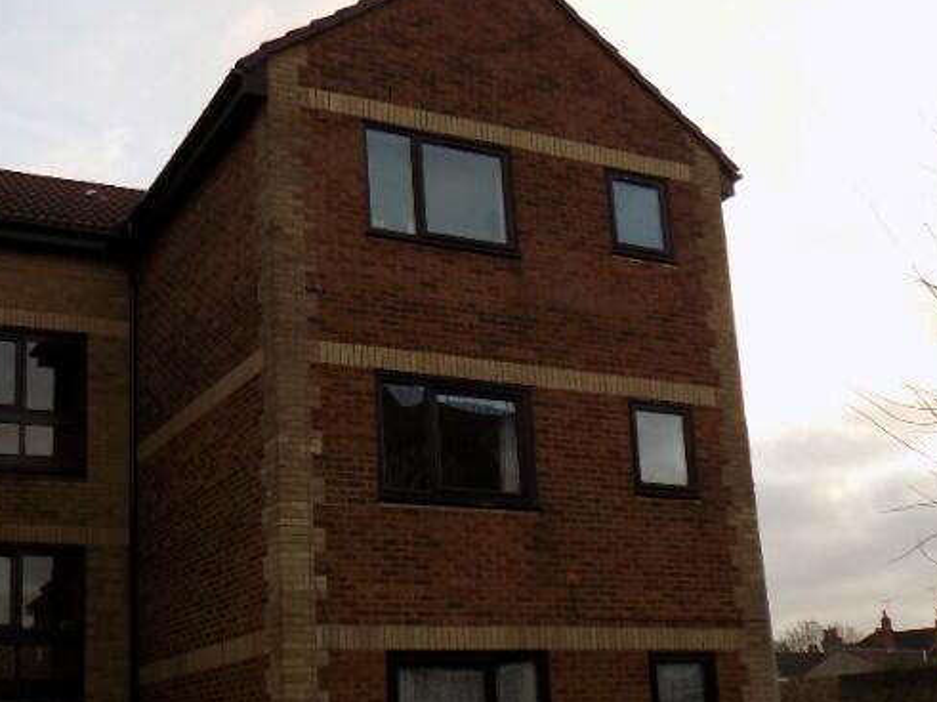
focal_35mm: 48
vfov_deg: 30.0
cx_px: 384
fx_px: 1299
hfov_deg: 39.5
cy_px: 467
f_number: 3.1
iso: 80
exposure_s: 1/125
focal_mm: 4
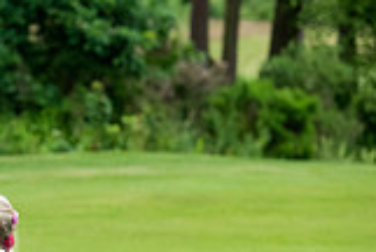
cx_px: -278
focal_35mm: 467
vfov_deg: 3.0
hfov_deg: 4.4
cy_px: 295
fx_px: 4887
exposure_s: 1/1250
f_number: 5
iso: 800
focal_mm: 130
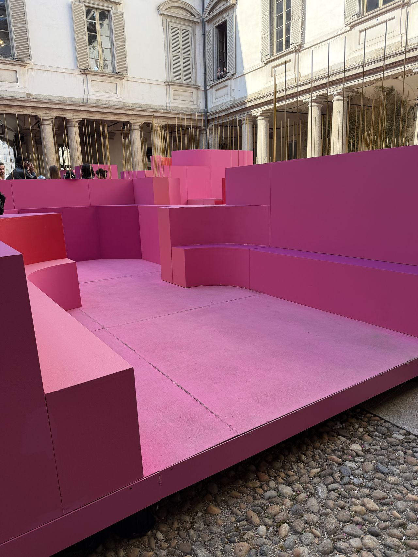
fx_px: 386
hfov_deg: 56.8
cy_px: 278
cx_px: 209
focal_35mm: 24
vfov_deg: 71.6
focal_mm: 6.76
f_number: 1.78
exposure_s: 1/788
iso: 100
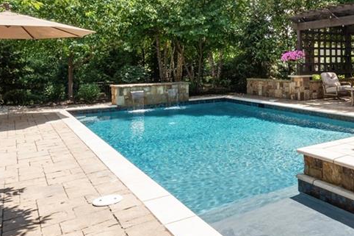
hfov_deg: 52.1
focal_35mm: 34
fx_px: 334
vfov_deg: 37.9
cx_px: 286
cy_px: 61
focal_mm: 8
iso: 160
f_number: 9
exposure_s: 1/100
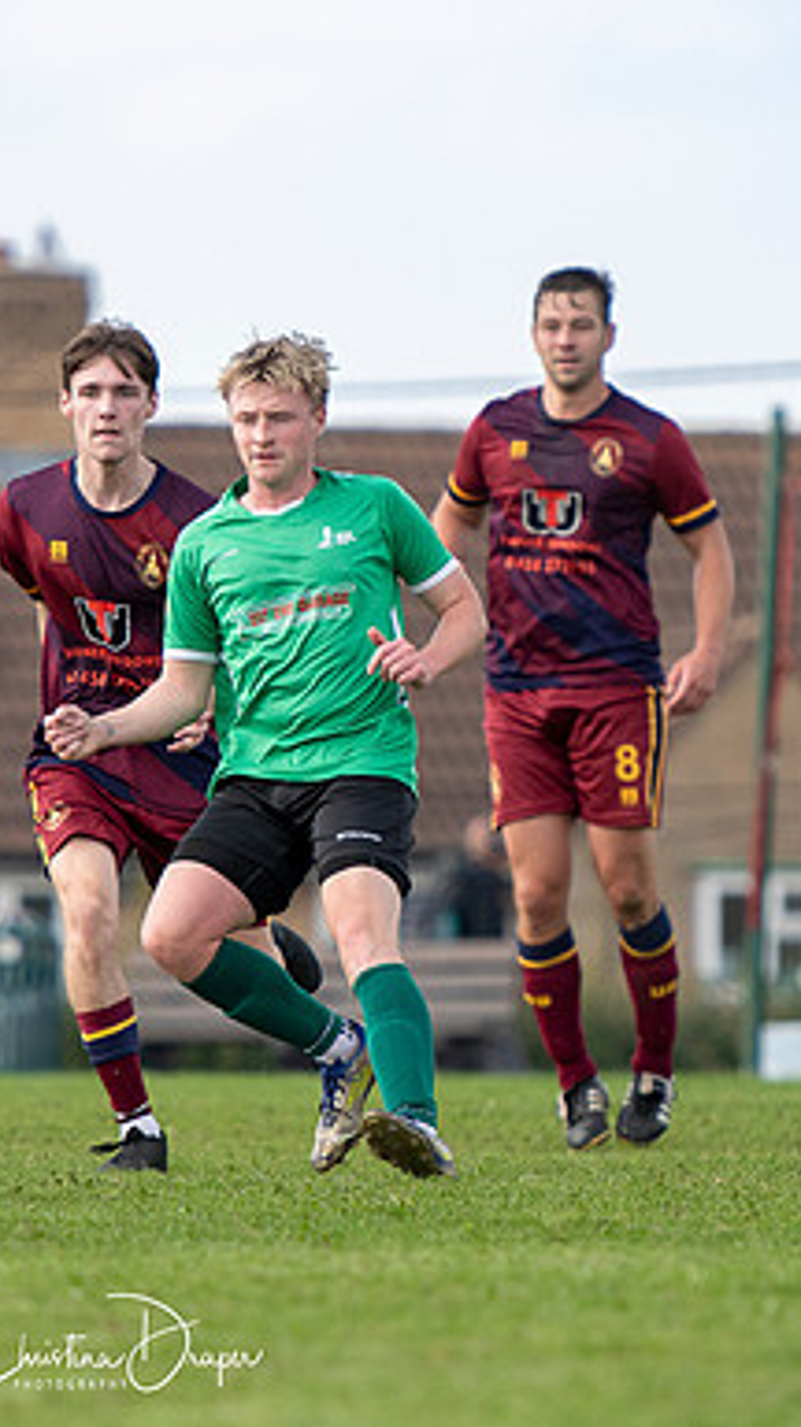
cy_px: 671
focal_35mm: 512
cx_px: 261
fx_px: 19371
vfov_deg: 4.2
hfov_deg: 2.4
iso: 320
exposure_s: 1/4000
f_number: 2.8
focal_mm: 185
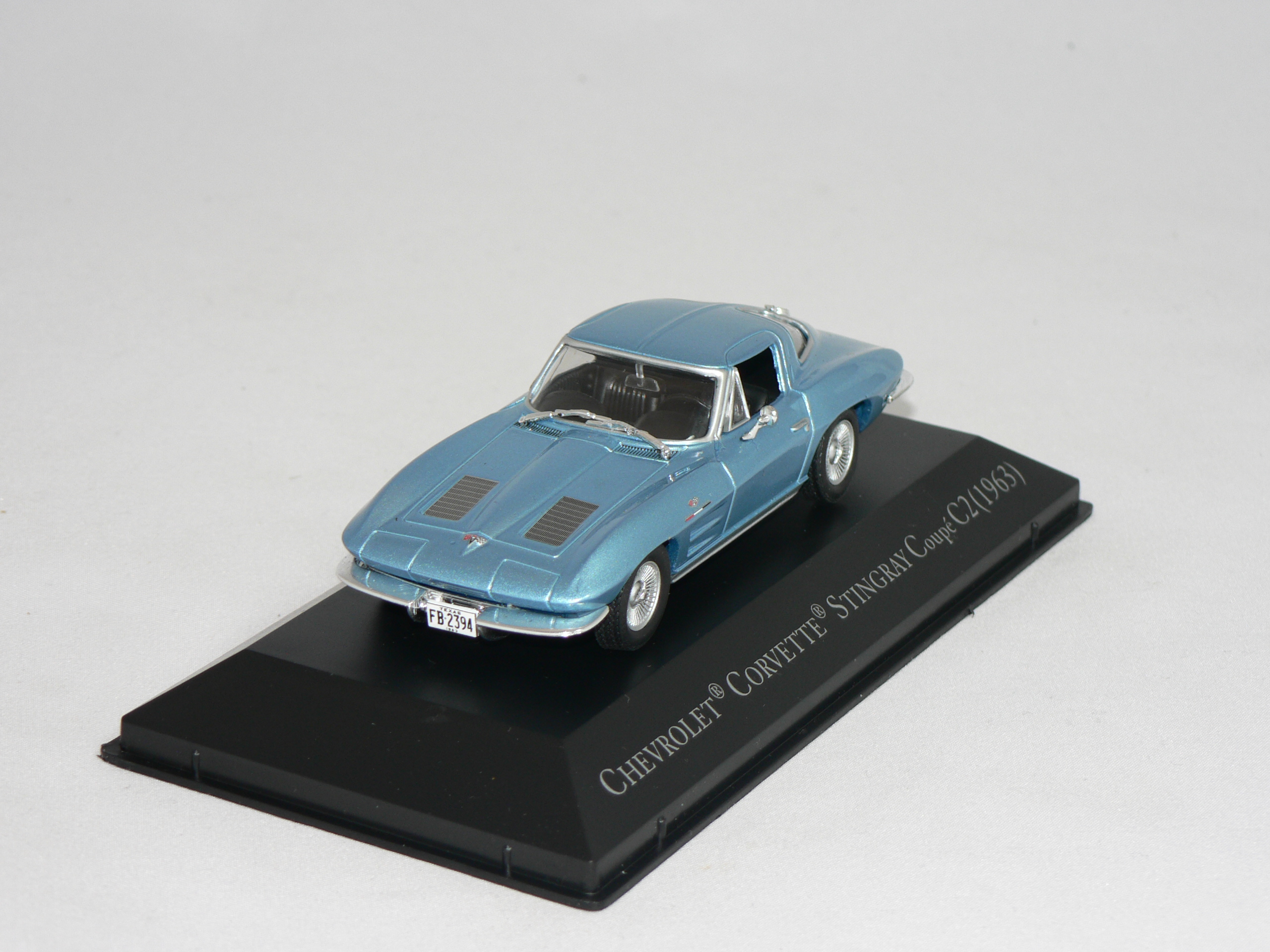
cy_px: 476
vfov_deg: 13.6
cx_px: 635
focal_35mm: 109
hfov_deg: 18.0
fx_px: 3999
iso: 80
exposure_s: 1/60
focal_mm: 18.2
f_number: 3.2
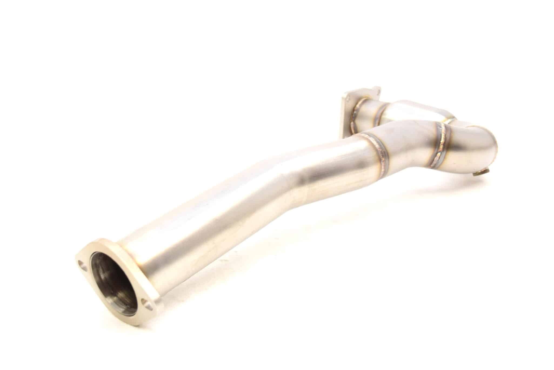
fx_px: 670
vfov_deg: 30.9
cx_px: 277
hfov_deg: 44.9
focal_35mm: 44
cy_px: 185
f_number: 5.6
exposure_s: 1/125
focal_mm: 29
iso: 400
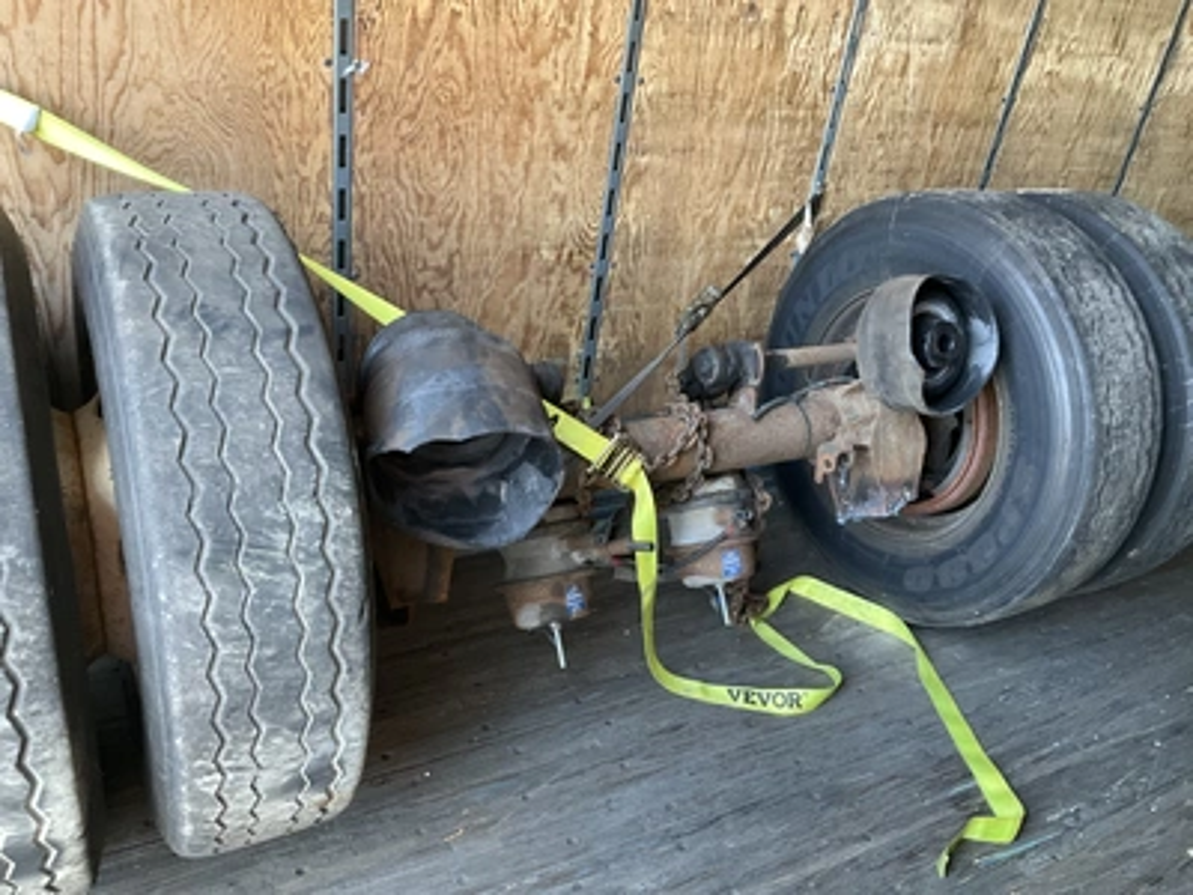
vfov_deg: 48.2
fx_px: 999
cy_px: 448
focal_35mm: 29
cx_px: 596
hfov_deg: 61.7
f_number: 1.8
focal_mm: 3
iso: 100
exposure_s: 1/60
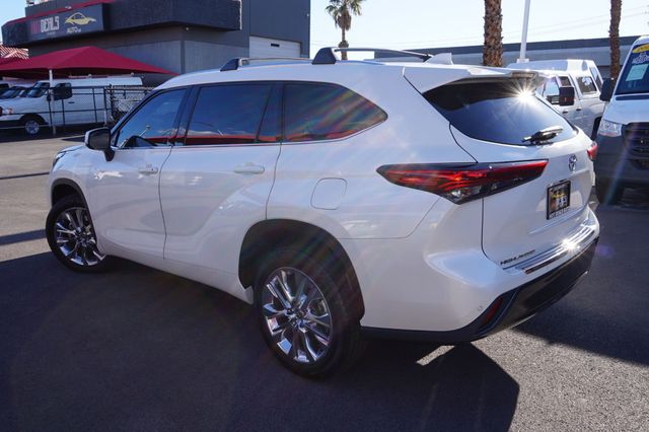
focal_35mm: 30
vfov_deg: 43.6
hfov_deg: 62.0
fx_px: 541
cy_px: 216
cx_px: 324
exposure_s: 1/80
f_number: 10
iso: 100
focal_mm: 20
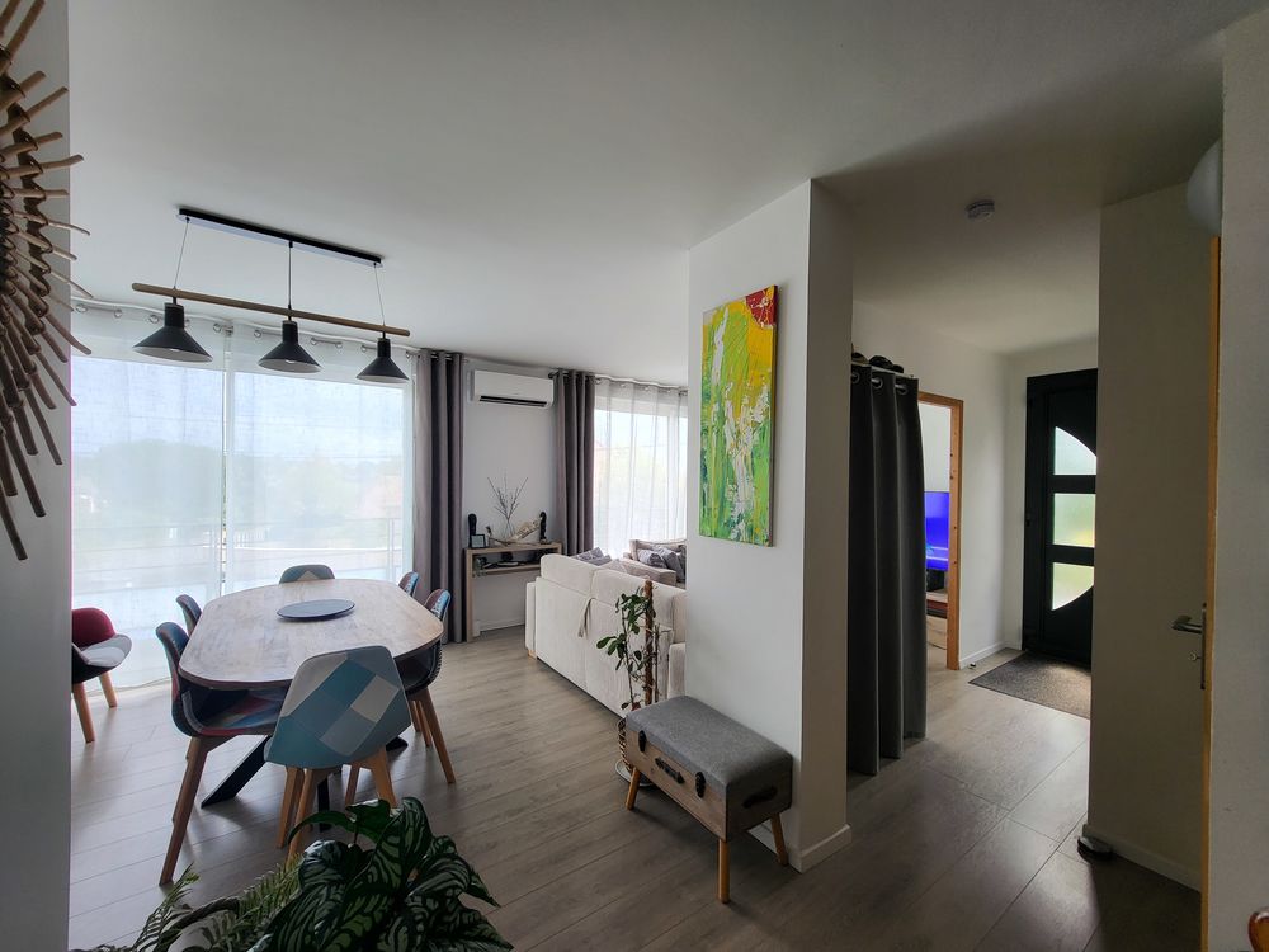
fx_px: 477
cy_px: 476
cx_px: 634
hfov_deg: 106.2
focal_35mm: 13
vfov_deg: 89.9
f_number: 2.2
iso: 40
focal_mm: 1.74
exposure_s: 1/100
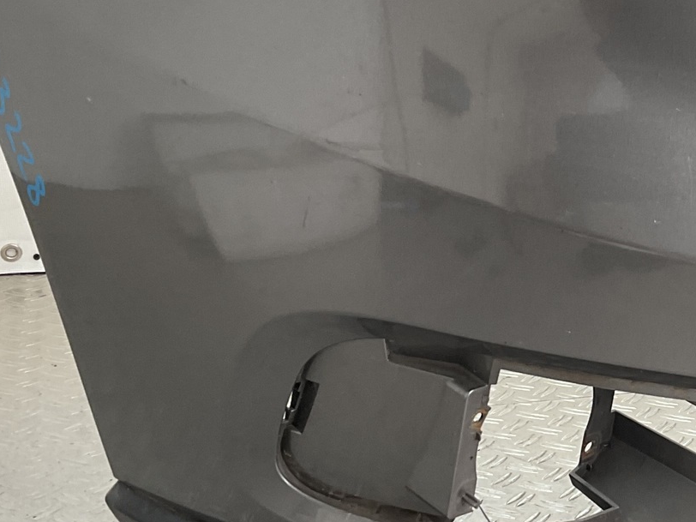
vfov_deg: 20.4
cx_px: 669
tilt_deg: -13.8
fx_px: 1448
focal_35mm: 72
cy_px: 284
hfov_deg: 25.9
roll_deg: -4.7
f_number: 1.8
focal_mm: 3
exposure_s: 1/100
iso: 32
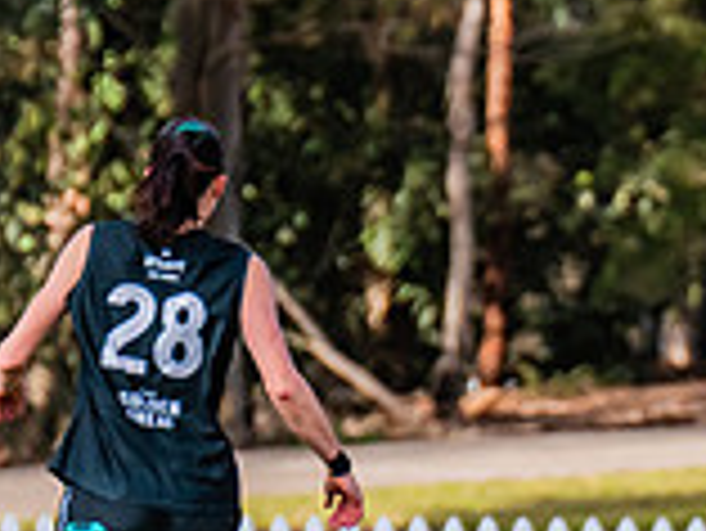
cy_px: 532
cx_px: 1142
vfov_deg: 0.9
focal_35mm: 1690
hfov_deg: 1.2
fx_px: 34494
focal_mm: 380
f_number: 7.1
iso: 800
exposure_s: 1/1600
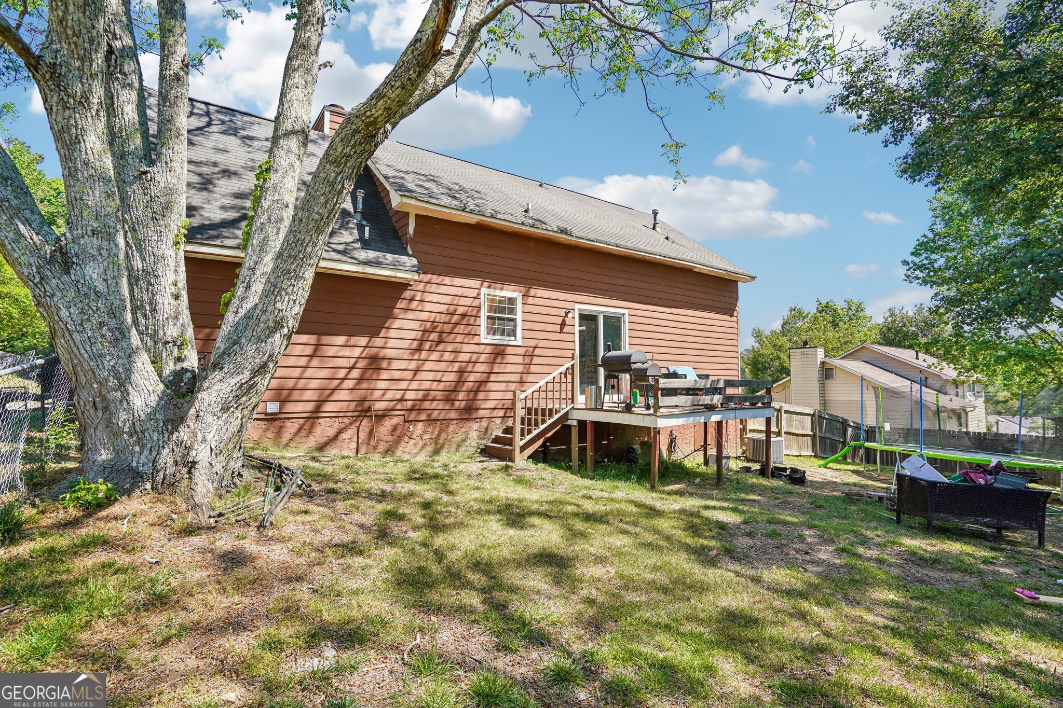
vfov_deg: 73.7
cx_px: 532
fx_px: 472
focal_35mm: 16
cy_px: 354
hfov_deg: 96.7
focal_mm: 16
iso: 100
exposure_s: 1/80
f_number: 8
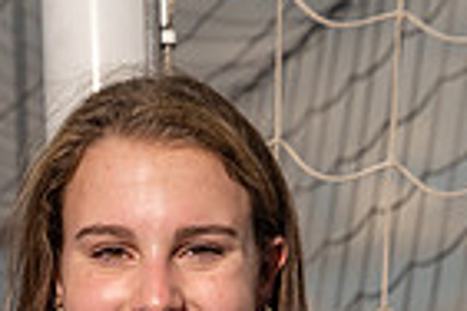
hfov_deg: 9.9
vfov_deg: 6.3
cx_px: 139
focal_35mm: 208
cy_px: 698
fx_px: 2698
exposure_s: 1/250
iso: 100
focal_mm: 65
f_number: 5.6
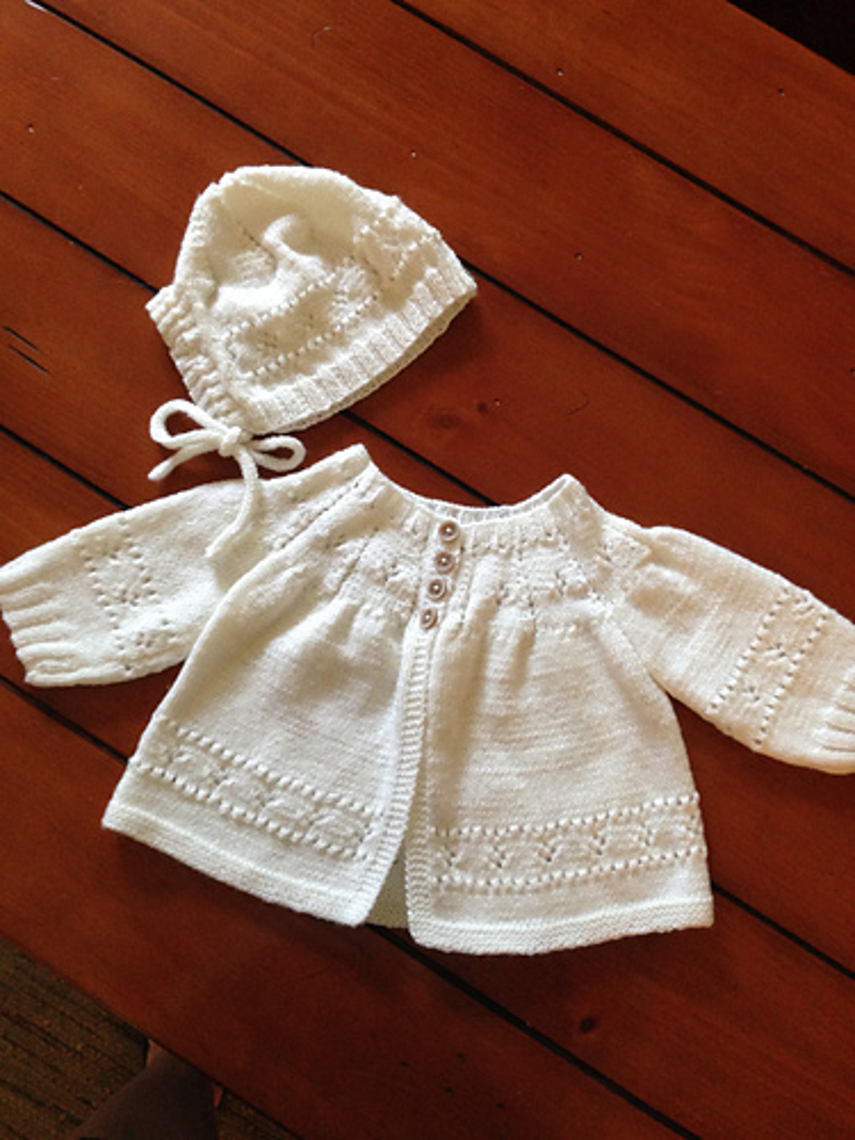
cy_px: 570
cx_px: 428
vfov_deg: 55.4
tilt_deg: -82.2
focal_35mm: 33
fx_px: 1087
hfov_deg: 42.9
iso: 200
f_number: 2.4
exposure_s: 1/20
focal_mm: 4.12
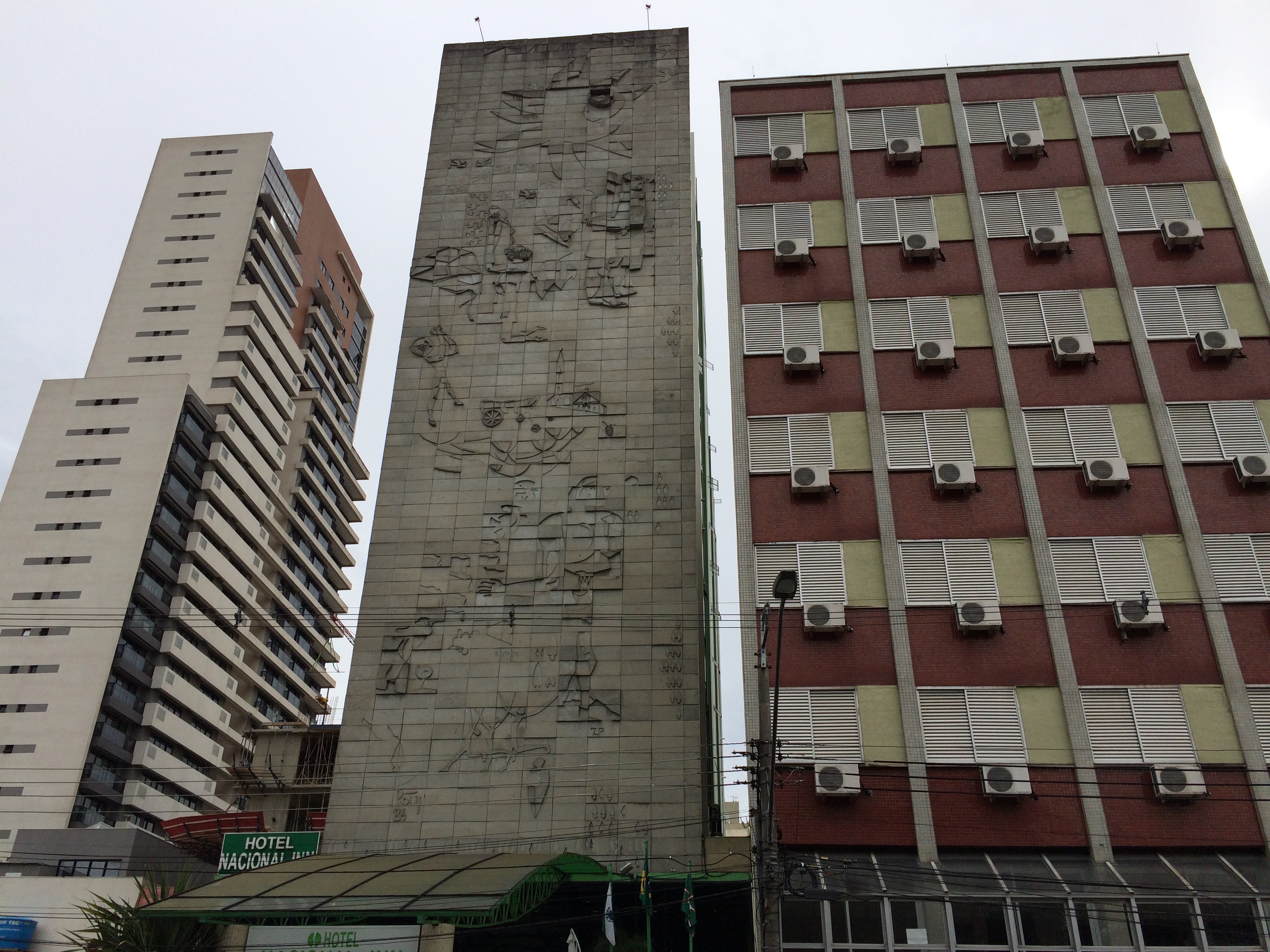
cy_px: 476
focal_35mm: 29
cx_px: 635
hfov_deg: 61.7
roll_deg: -2.6
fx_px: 1064
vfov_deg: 48.2
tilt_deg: +28.6
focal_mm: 4.15
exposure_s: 1/2283
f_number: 2.2
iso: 32
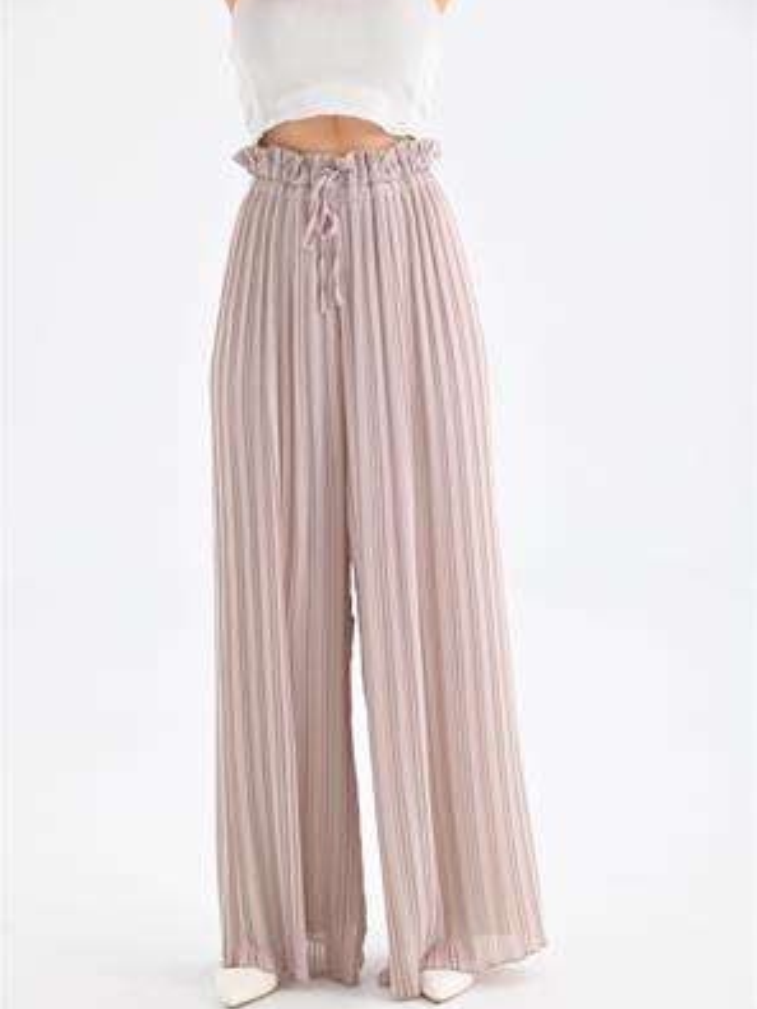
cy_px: 530
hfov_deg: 20.7
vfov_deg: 27.4
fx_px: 2070
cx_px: 377
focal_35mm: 71
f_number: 6.3
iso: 160
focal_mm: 65
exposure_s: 1/125
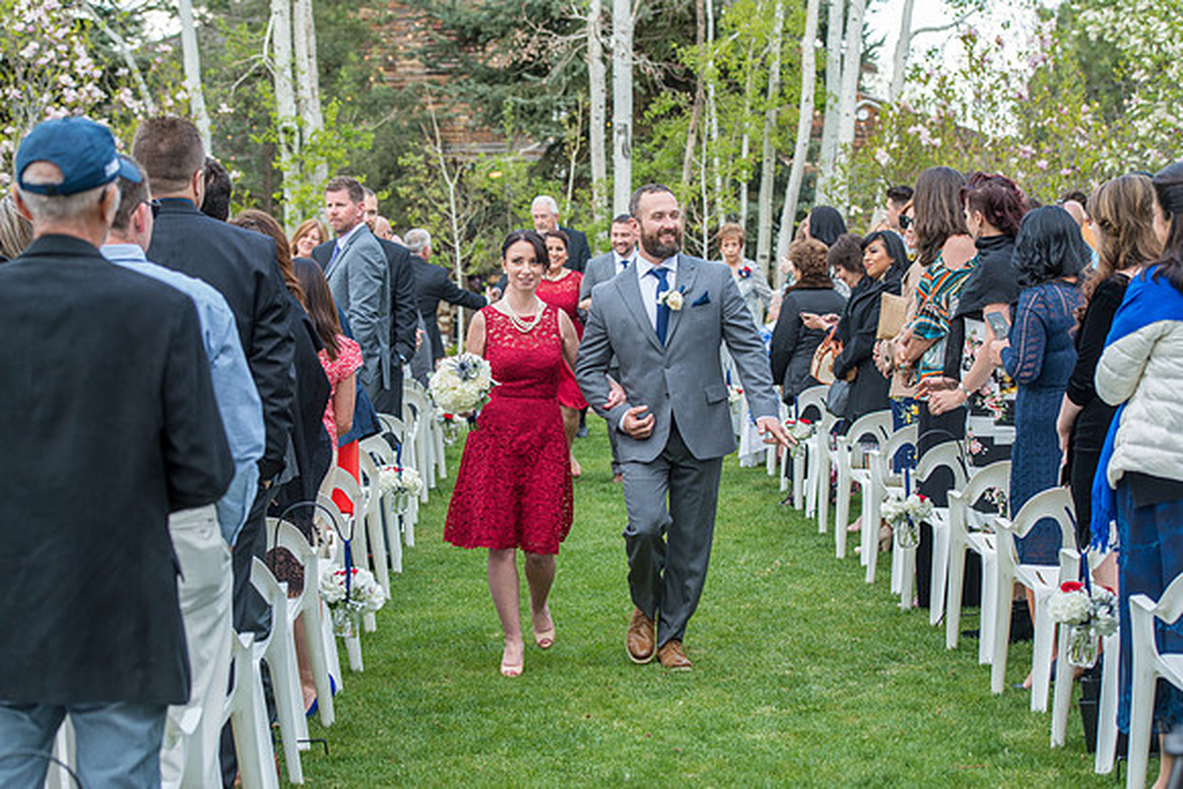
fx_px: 2695
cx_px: 592
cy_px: 394
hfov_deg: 24.8
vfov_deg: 16.7
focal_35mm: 82
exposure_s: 1/200
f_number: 5
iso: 400
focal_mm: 82
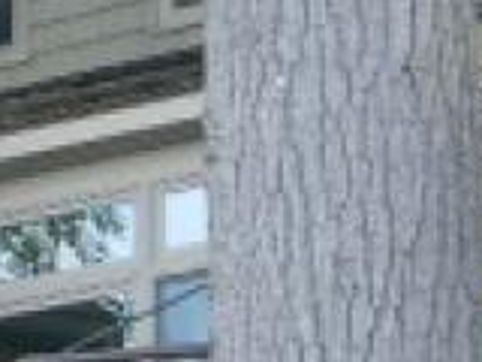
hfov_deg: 6.6
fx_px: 4177
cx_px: -105
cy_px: 412
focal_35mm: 300
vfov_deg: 4.9
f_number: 3.6
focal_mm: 8.4
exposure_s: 1/125
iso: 110
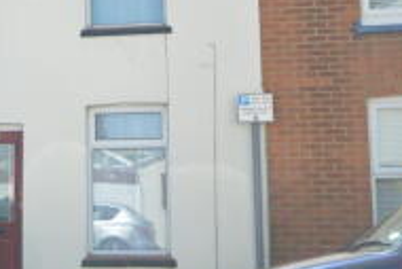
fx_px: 838
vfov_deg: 18.2
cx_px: 55
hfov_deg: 26.2
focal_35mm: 75
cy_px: 88
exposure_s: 1/125
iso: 100
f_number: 5.6
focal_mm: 20
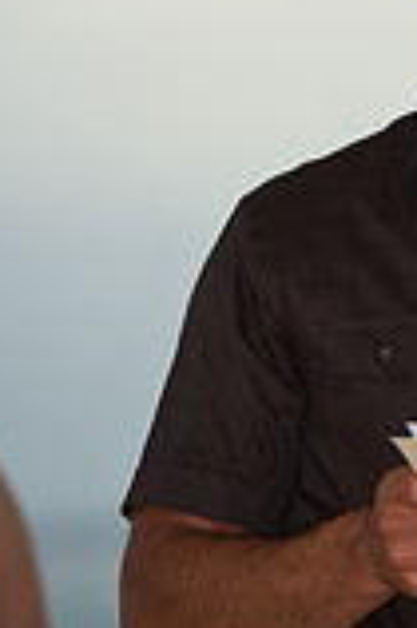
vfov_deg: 3.9
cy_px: -20
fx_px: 9176
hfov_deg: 2.6
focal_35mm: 527
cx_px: 550
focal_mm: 185
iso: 200
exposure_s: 1/640
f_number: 4
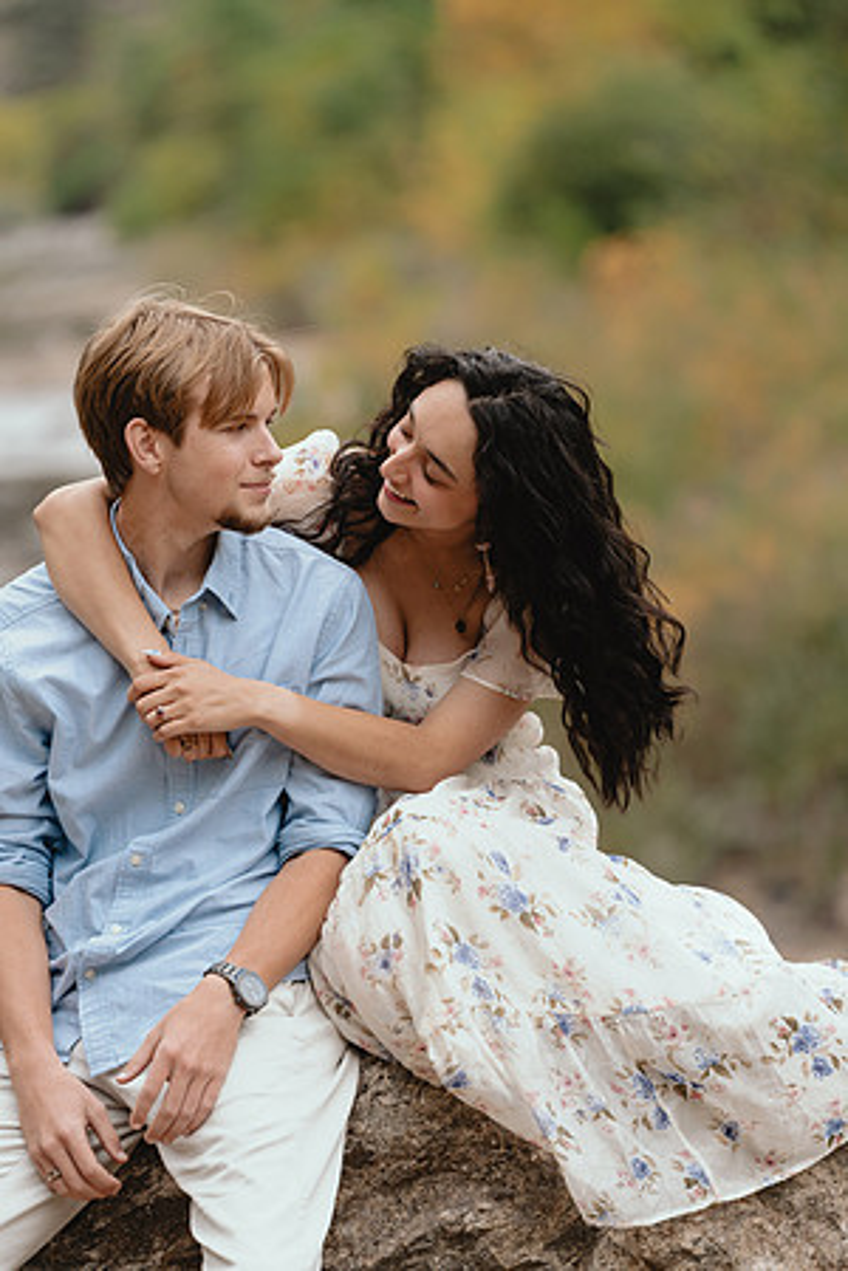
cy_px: 636
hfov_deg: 7.8
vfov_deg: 11.7
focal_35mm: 176
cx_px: 424
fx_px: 6218
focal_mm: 176
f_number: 3.5
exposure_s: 1/250
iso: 320
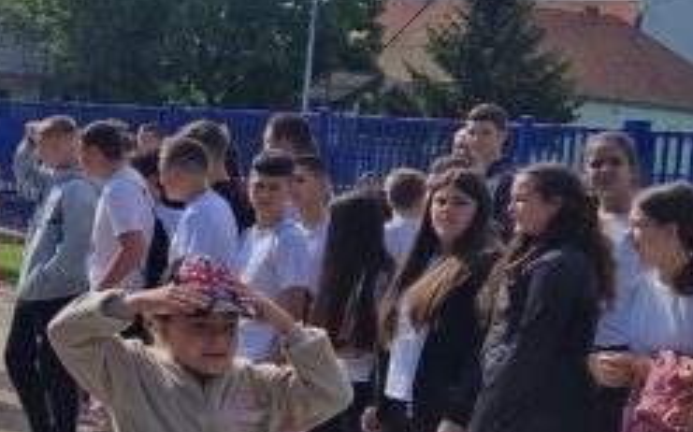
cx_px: -157
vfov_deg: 12.9
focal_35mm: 101
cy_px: 208
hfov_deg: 19.3
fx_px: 1906
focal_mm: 5.4
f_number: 1.8
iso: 50
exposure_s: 1/3456
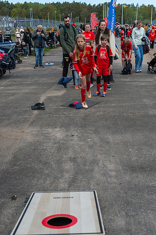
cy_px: 118
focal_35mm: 40
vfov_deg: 48.5
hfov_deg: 33.3
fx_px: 261
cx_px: 78
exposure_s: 1/400
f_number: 5.6
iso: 100
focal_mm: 40
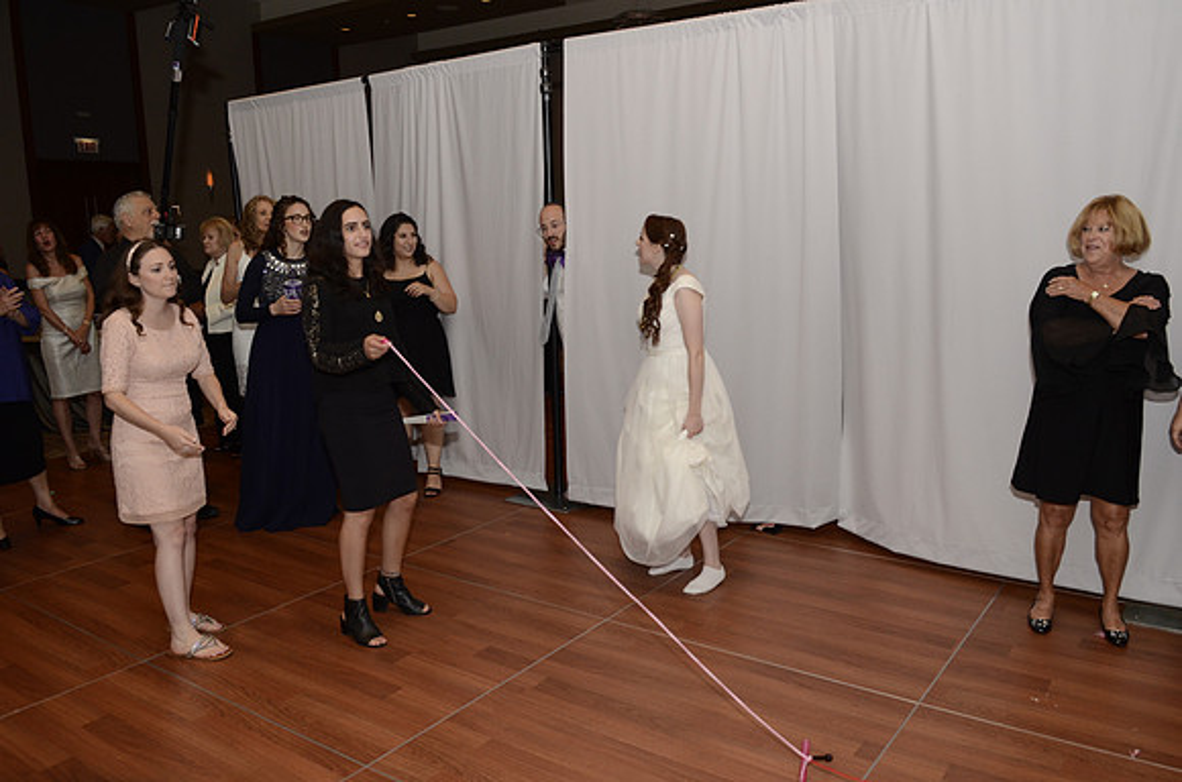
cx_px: 591
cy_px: 391
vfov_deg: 47.7
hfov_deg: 67.5
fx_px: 885
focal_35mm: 27
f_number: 4.5
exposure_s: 1/200
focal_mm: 18
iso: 800
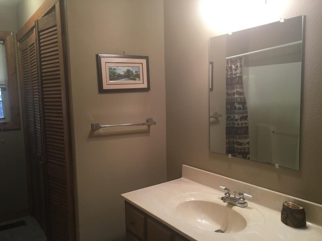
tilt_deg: -3.9
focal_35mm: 29
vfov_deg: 48.2
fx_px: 270
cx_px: 161
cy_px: 120
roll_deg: +1.9
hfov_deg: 61.7
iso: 80
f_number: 2.2
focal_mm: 4.15
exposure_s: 1/30
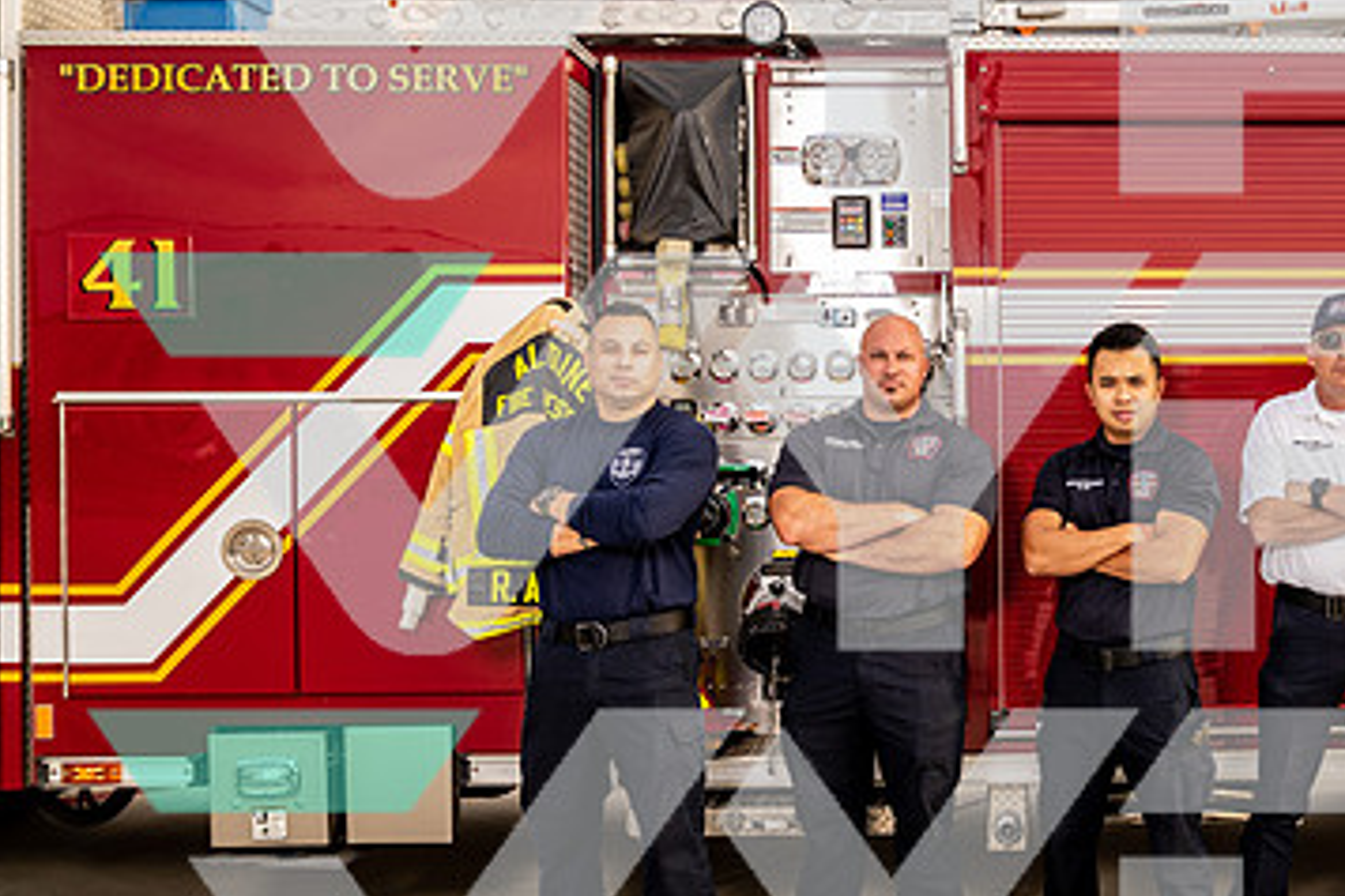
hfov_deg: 42.7
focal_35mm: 44
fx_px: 1644
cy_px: 454
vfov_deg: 30.5
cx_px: 1059
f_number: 5.6
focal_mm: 27
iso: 160
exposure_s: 1/250
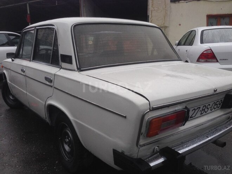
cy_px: 87
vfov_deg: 42.9
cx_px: 116
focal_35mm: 33
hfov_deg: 55.4
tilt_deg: -8.2
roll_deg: +1.5
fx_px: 221
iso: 50
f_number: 2.4
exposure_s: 1/203
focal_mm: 4.12
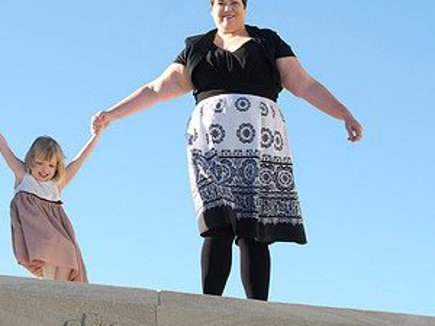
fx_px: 1634
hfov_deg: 15.1
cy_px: 155
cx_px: 106
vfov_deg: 11.4
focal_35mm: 130
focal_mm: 70
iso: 125
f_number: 5
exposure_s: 1/200
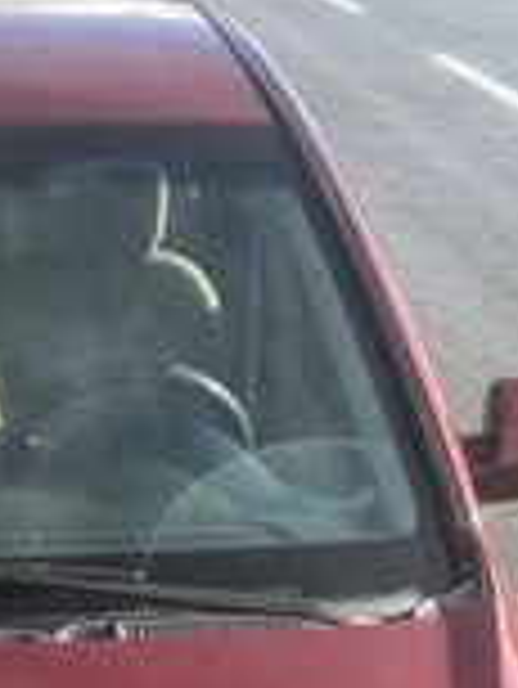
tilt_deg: -26.4
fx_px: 1873
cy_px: 809
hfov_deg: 15.1
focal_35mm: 94
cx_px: -122
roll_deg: +0.1
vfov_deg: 19.7
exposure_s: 1/549
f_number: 2.2
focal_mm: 4.15
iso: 25
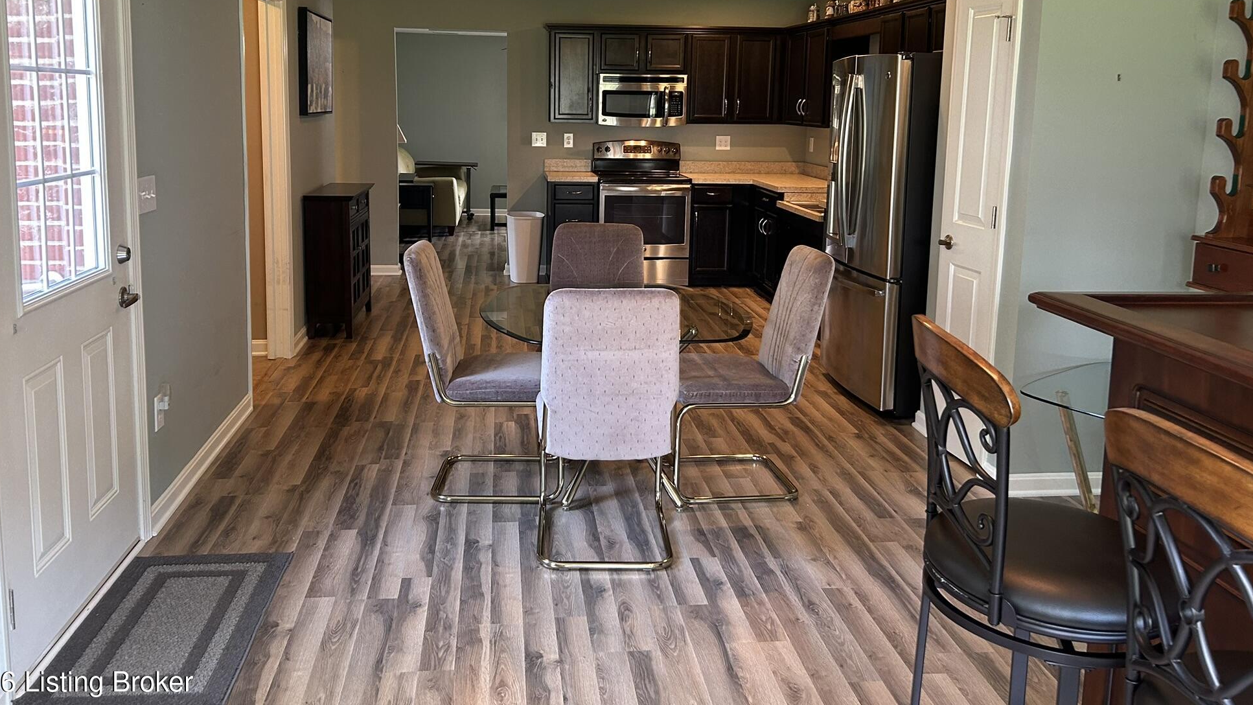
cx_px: 593
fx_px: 997
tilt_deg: -7.1
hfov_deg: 64.3
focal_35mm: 30
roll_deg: -1.1
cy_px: 229
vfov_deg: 38.5
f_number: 1.5
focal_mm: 5.7
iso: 160
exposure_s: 1/60
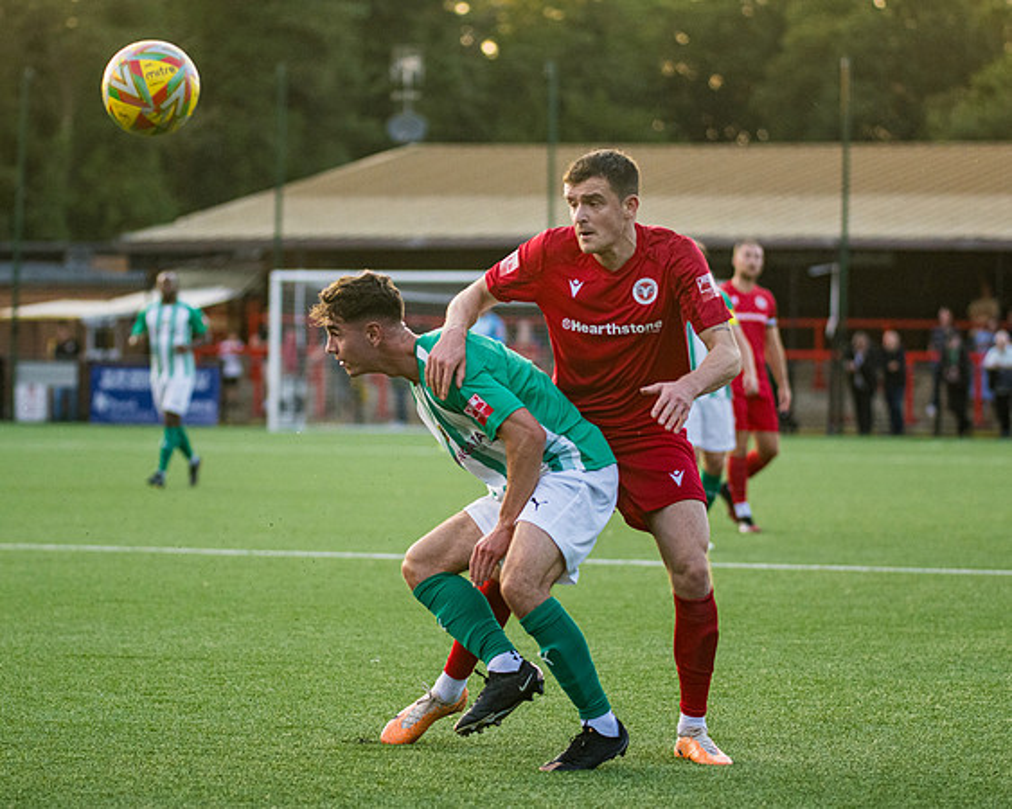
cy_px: 398
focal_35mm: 174
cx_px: 467
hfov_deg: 11.1
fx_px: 5198
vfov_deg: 8.9
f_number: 2.8
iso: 1250
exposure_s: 1/1600
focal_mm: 120
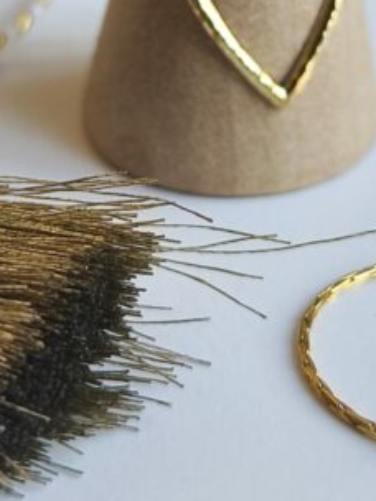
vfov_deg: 15.9
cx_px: 218
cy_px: -7
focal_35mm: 121
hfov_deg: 12.2
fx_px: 1752
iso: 250
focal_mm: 6.18
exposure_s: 1/100
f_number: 1.65
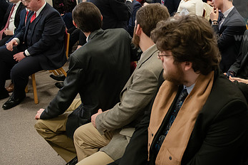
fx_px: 310
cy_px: 52
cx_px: 202
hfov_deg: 41.5
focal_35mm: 45
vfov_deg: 29.6
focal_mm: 27
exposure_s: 1/200
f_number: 4
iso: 2000
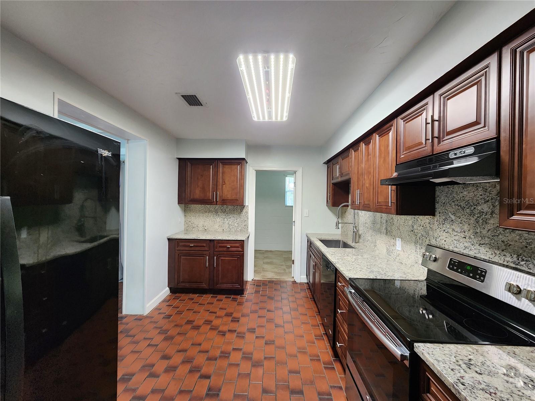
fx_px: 201
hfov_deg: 106.2
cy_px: 200
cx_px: 268
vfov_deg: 89.9
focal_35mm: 13
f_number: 2.2
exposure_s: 1/60
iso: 250
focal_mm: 2.2
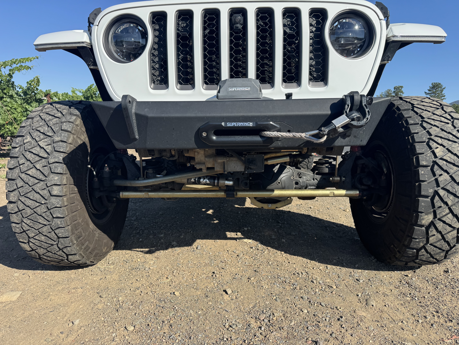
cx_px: 230
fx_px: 318
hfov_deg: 71.6
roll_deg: -2.2
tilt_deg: -8.5
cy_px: 172
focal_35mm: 24
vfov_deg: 56.8
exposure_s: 1/2710
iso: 80
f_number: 1.78
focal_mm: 6.76
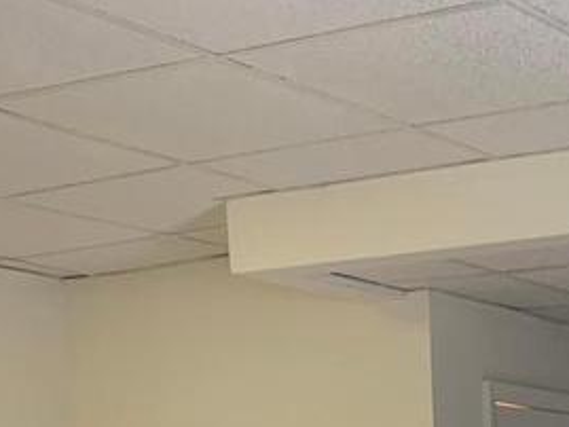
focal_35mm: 99
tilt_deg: -6.9
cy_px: 776
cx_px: 635
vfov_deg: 13.4
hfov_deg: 19.0
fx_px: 1628
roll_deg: +1.3
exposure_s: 1/60
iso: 100
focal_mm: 4.25
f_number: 1.8
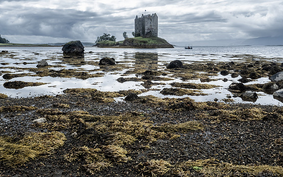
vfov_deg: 33.6
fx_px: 293
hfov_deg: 51.5
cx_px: 148
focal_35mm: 38
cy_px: 88
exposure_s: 1/30
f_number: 22
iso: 640
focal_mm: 35
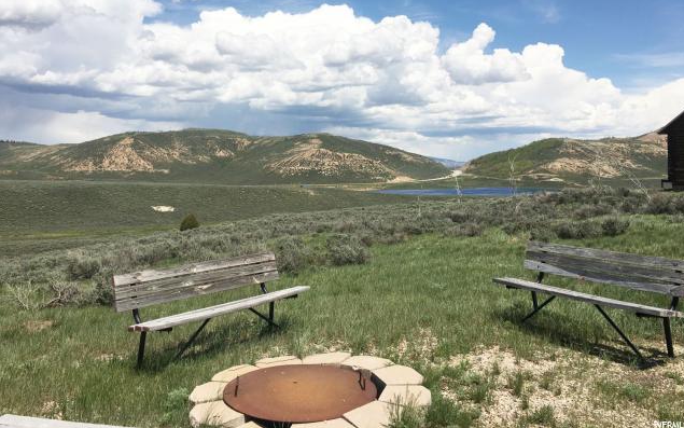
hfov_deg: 61.2
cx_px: 344
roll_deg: +1.2
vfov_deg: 40.4
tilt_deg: +0.7
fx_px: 578
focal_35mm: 31
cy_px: 170
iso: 25
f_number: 2.2
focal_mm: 4.15
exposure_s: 1/3497
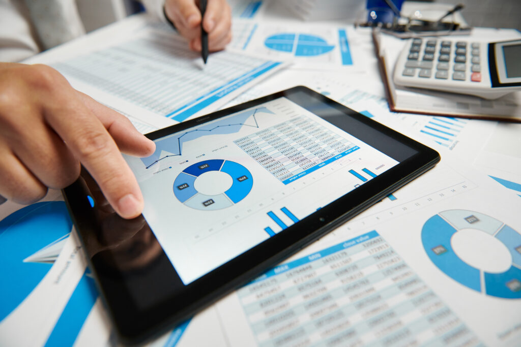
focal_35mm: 24
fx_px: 347
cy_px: 174
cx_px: 260
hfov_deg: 73.7
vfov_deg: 53.1
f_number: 4
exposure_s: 1/60
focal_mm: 24
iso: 400
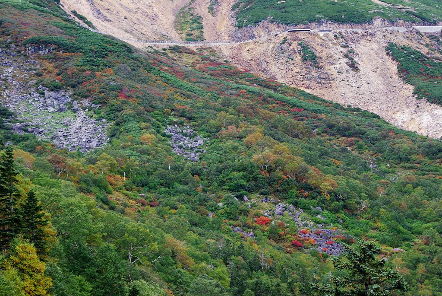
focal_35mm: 117
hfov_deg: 17.5
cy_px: 148
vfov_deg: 11.7
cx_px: 221
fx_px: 1438
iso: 280
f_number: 8
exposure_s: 1/90
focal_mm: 77.5
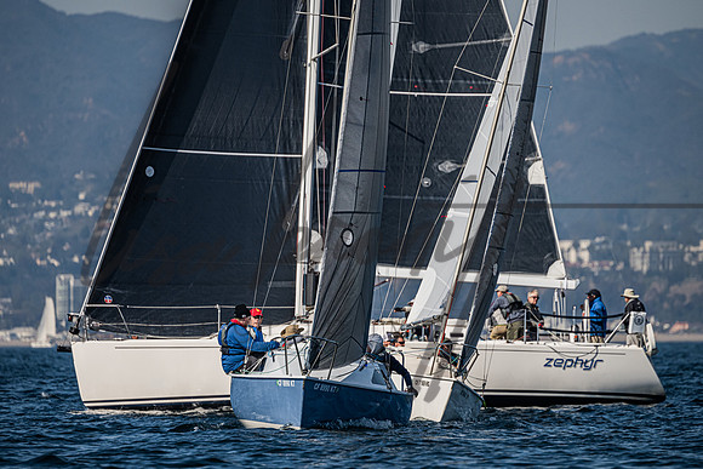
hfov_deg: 4.4
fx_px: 9200
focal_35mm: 471
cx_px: 347
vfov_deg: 2.9
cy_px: 201
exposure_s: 1/5000
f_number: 5.6
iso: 400
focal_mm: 380
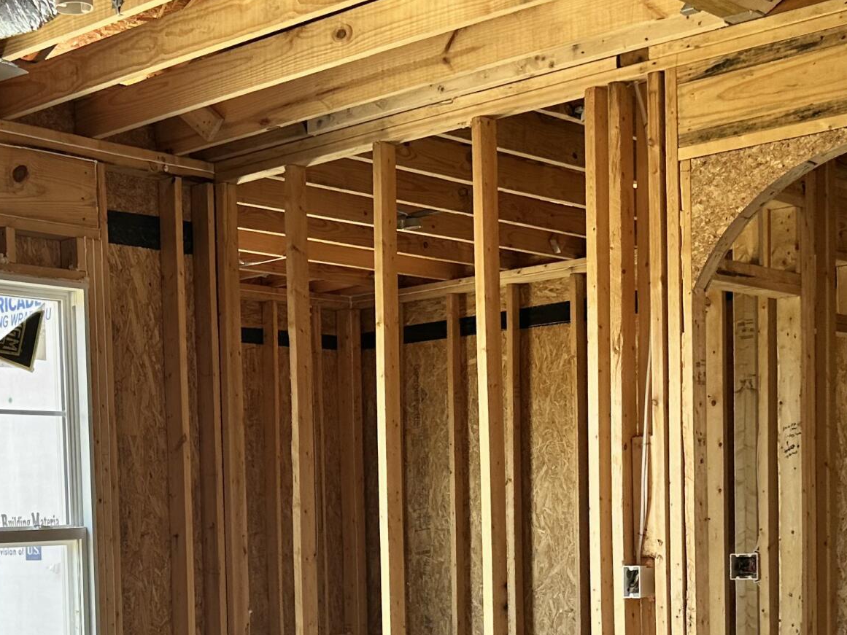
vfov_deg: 22.9
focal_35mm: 62
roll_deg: -0.7
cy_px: 596
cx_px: 140
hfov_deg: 30.3
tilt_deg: -1.7
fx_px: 1517
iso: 80
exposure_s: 1/228
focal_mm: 6.86
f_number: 1.78
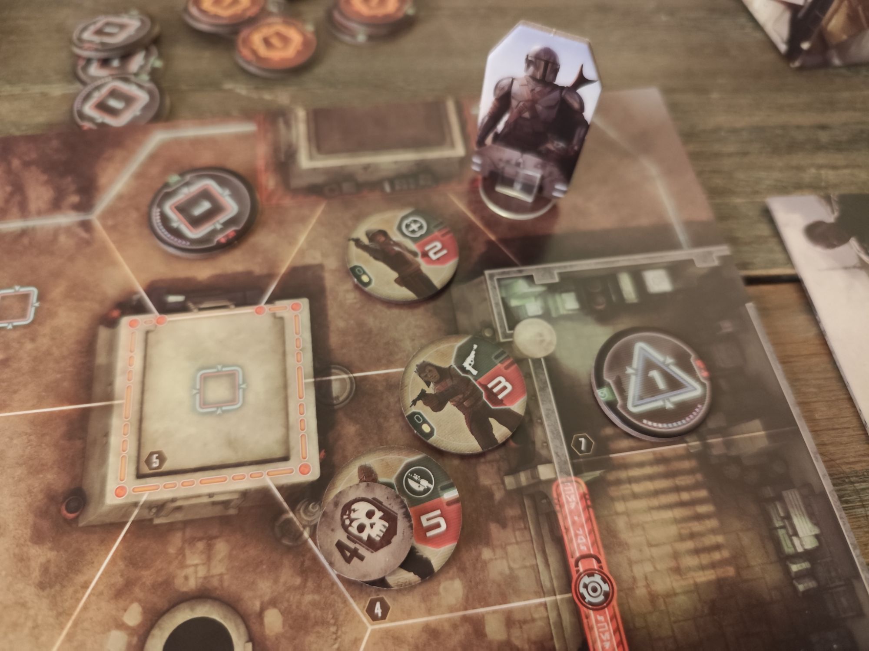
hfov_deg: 73.9
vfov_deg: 58.9
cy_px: 326
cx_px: 434
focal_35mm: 23
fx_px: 577
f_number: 1.65
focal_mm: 6.19
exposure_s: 1/16.7
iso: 2500
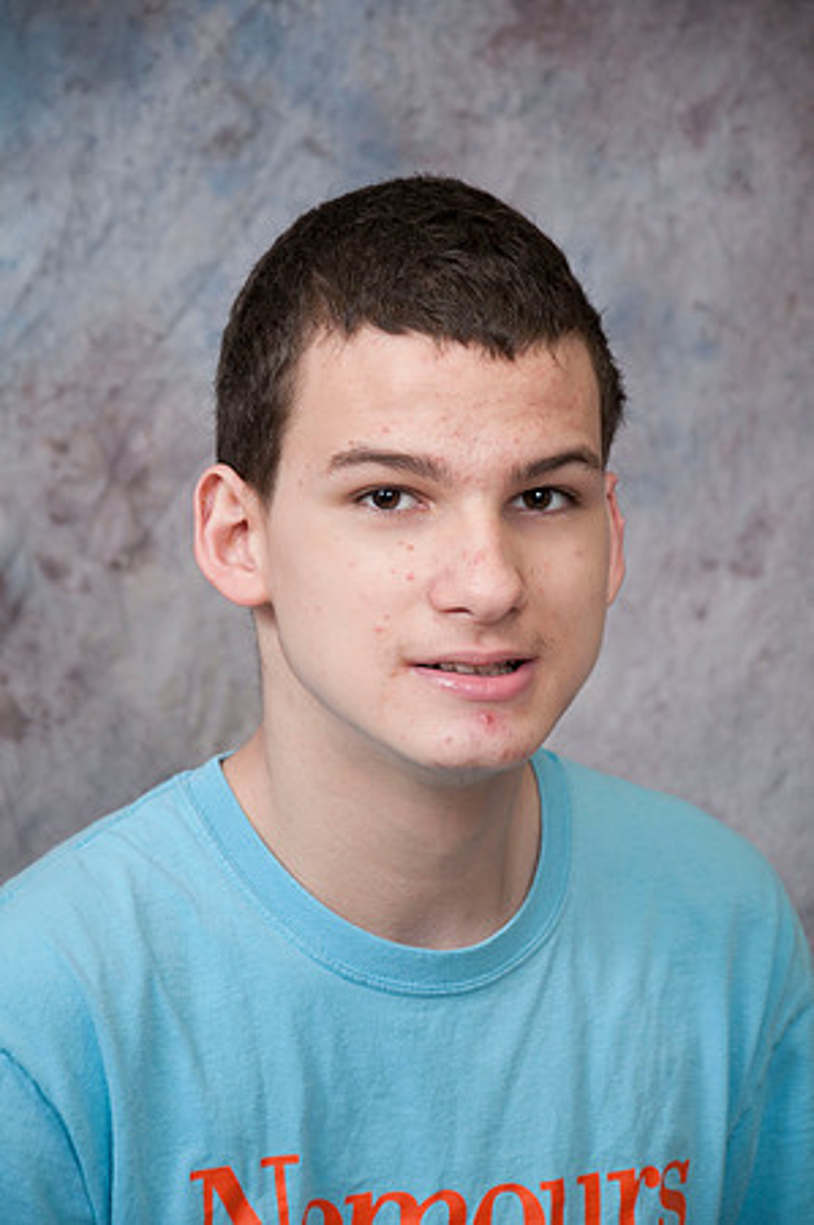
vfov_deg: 14.9
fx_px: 4691
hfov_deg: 9.9
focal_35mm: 138
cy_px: 612
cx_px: 407
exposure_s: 1/125
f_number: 5.6
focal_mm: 92
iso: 200
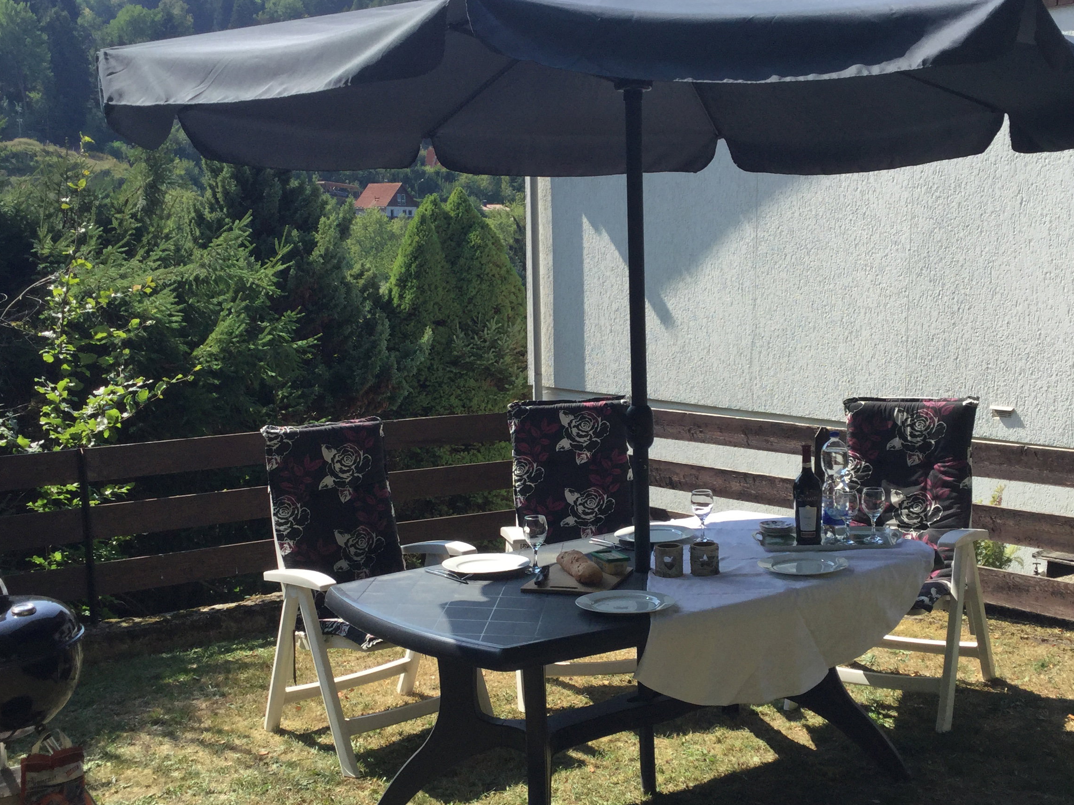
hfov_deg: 42.9
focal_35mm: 44
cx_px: 562
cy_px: 461
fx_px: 1365
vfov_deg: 32.8
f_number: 2.4
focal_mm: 3.3
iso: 25
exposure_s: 1/791
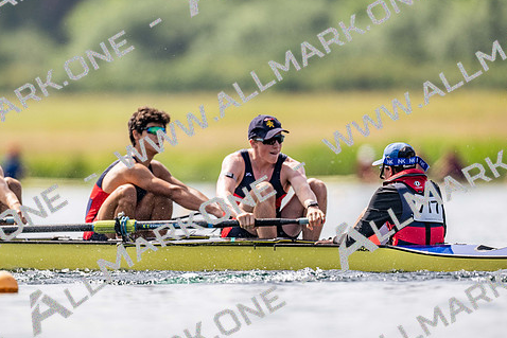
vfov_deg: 1.9
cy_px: 172
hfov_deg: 2.8
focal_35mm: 728
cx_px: 245
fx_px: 10255
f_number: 4
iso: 200
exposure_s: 1/2500
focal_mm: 600
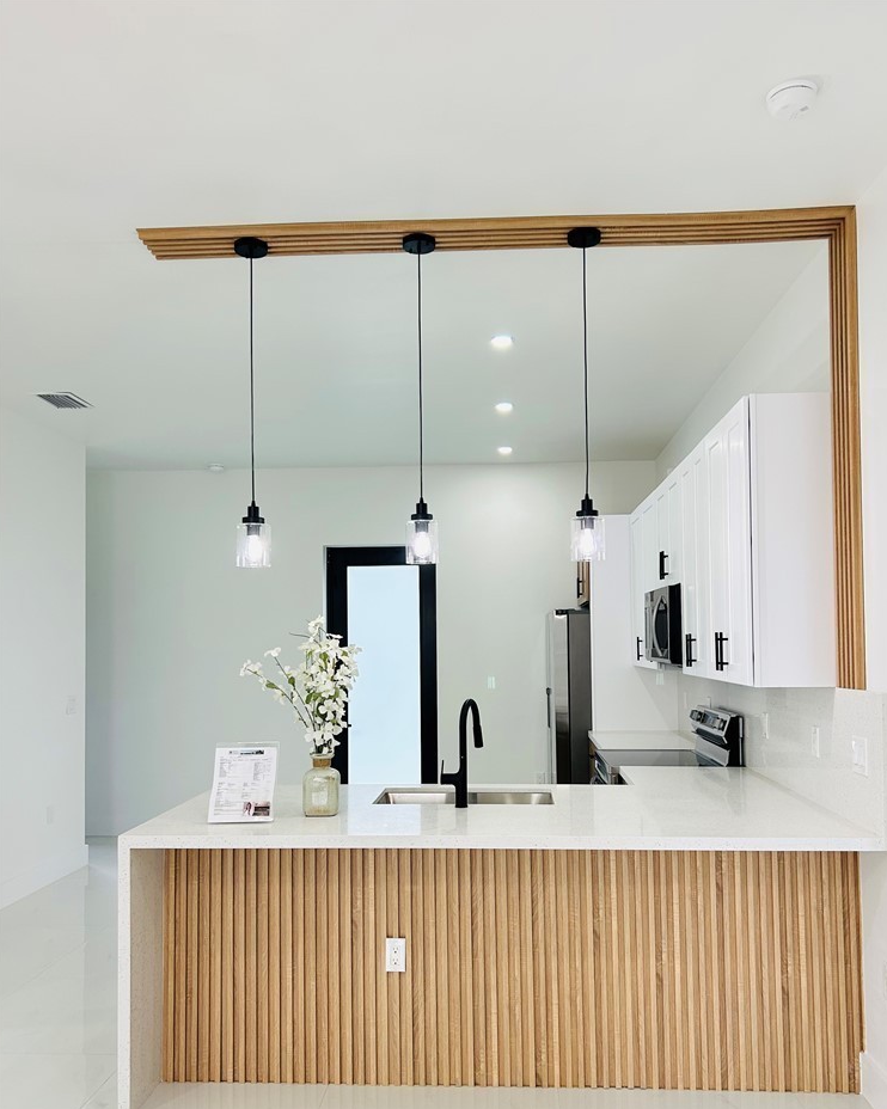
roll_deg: +0.2
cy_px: 608
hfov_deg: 51.5
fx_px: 919
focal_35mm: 28
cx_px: 453
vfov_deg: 62.1
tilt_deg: +1.7
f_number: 1.5
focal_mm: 5.7
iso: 125
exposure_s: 1/120
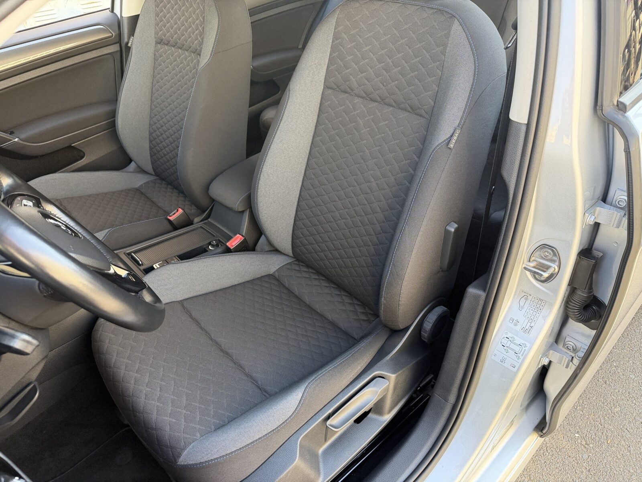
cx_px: 321
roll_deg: +3.1
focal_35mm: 24
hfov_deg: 71.6
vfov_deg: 56.8
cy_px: 241
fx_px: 445
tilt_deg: -37.4
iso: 200
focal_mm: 6.76
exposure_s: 1/228
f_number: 1.78
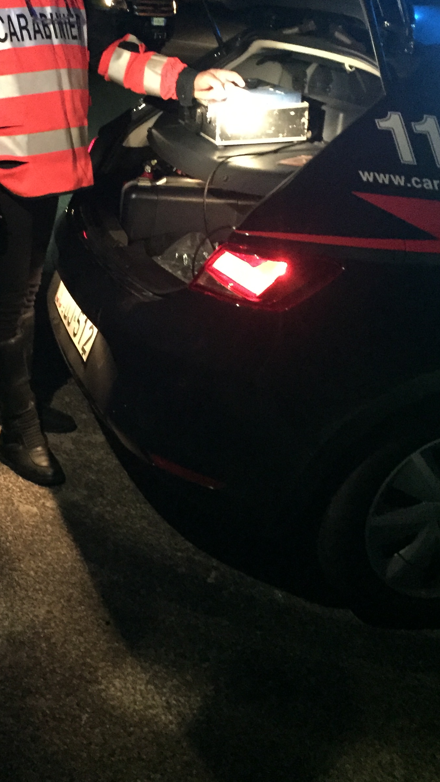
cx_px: 85
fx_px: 892
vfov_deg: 47.0
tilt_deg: -16.4
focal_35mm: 43
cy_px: 303
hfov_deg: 27.2
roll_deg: +1.4
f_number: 2.2
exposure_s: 1/17
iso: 1000
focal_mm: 4.15
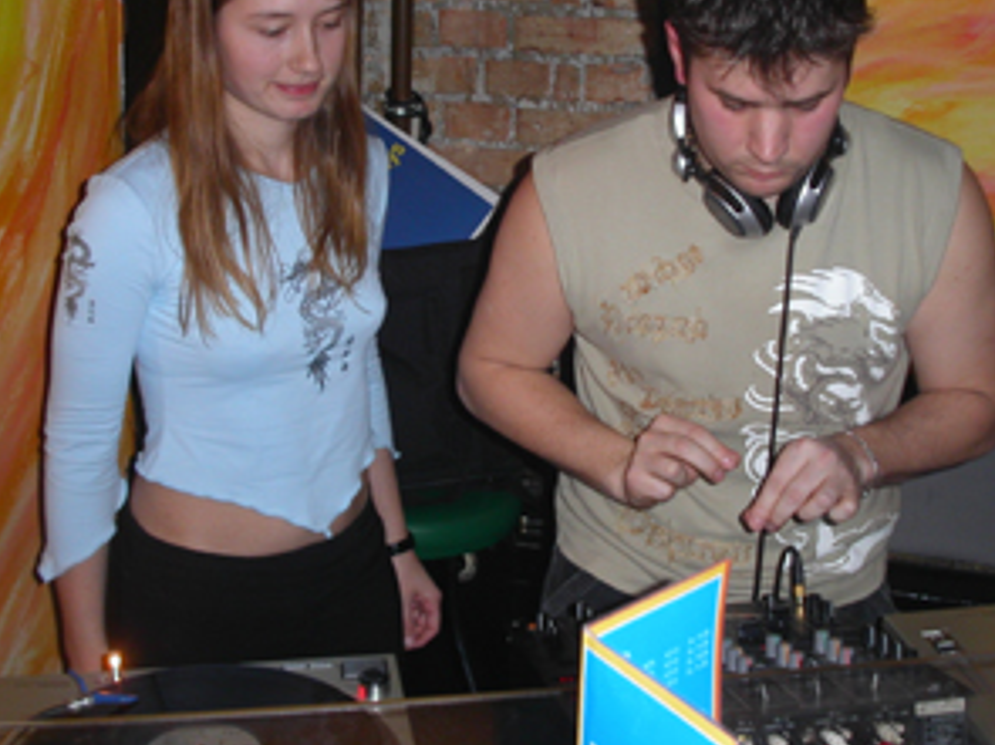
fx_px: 1494
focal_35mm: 52
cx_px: 524
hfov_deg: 36.8
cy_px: 266
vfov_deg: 27.9
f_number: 2.8
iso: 100
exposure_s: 1/30
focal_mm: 7.8
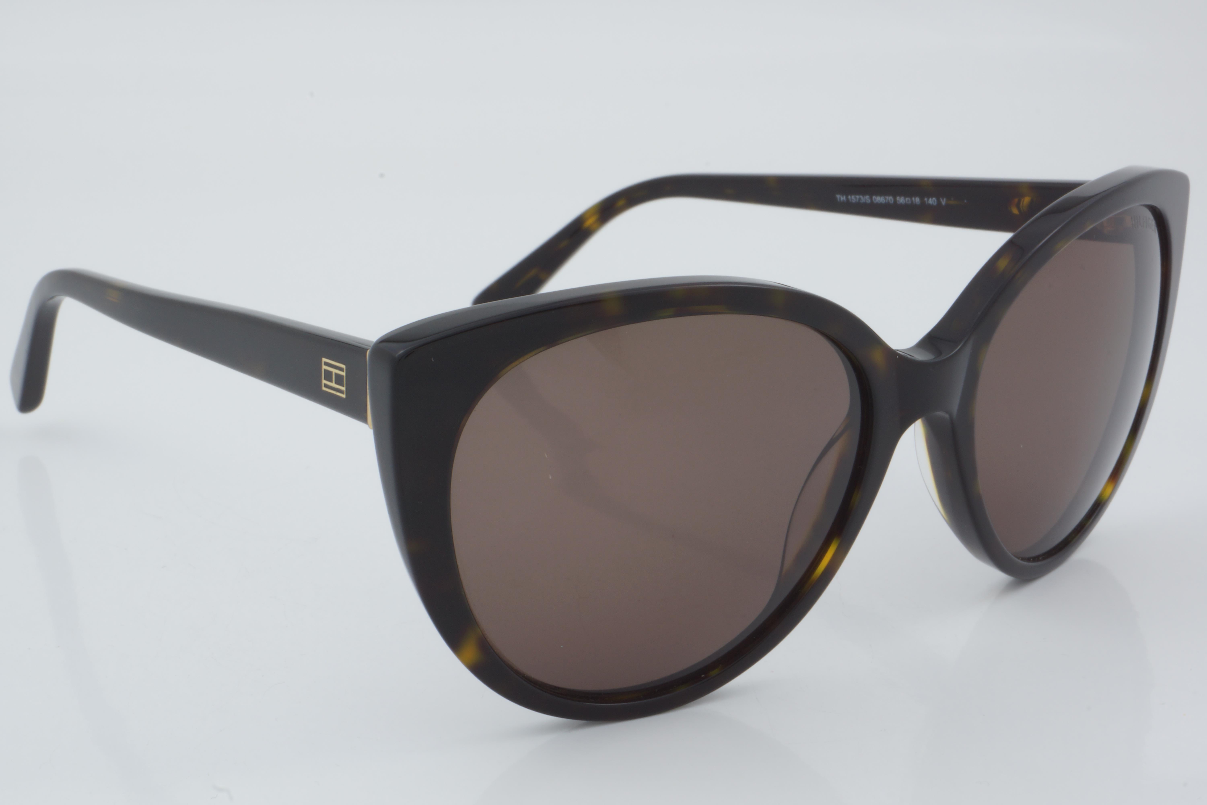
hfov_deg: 27.0
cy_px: 402
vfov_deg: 18.2
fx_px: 2514
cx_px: 604
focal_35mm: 75
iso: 100
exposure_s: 1/3
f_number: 32
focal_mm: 50
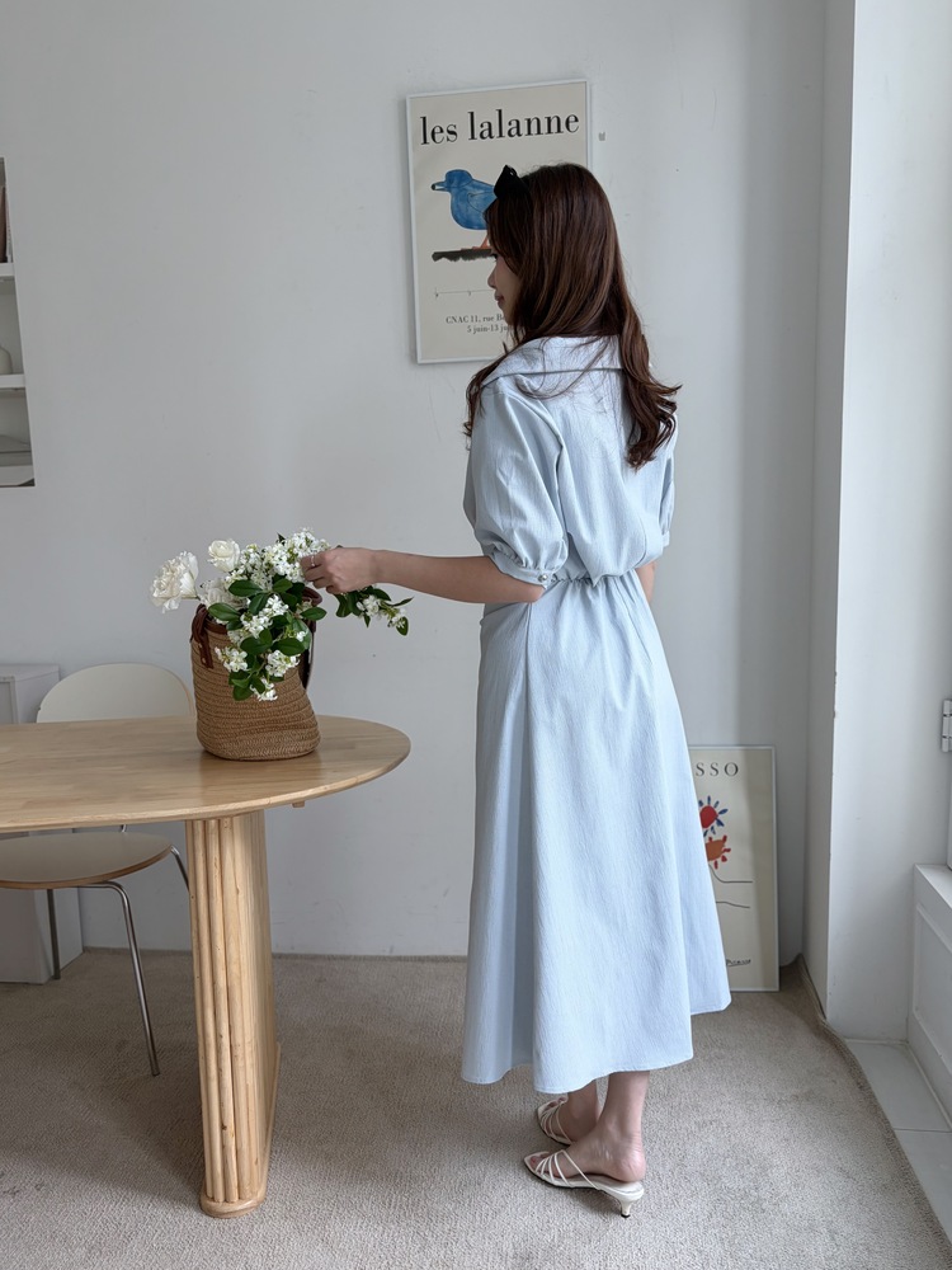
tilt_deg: -8.5
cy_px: 635
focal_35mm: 26
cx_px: 476
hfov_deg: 53.1
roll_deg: +1.1
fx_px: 953
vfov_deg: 67.3
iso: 64
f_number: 1.6
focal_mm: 5.96
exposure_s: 1/121
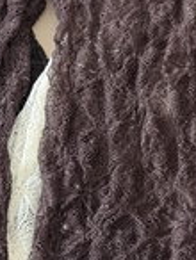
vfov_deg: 11.2
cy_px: 28
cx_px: 258
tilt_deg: -64.4
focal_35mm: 175
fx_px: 1317
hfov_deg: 8.4
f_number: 1.78
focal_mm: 6.76
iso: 500
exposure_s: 1/40
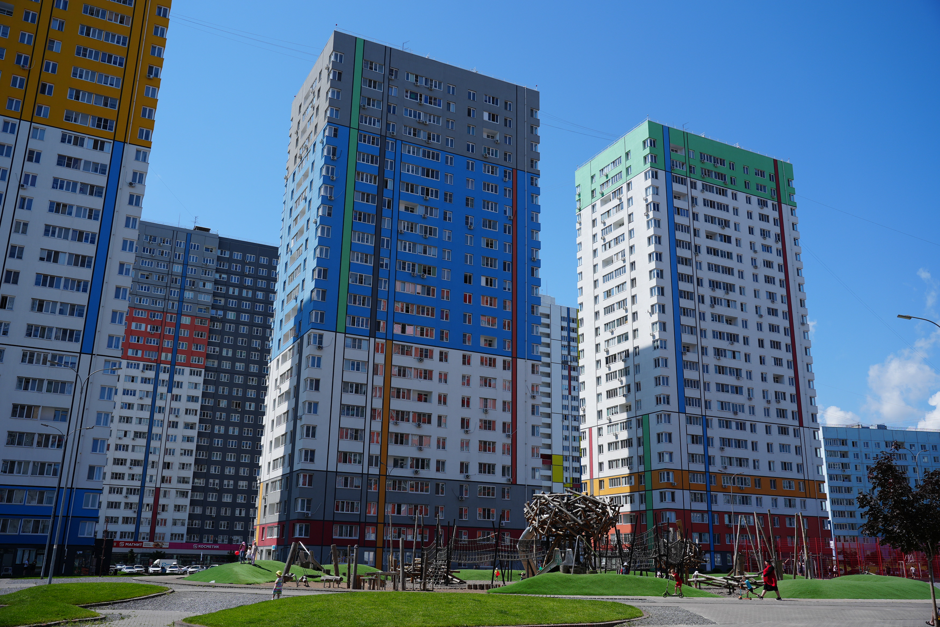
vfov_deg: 42.3
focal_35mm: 31
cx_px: 470
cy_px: 314
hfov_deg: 60.3
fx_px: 809
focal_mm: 31
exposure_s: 1/800
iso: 100
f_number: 5
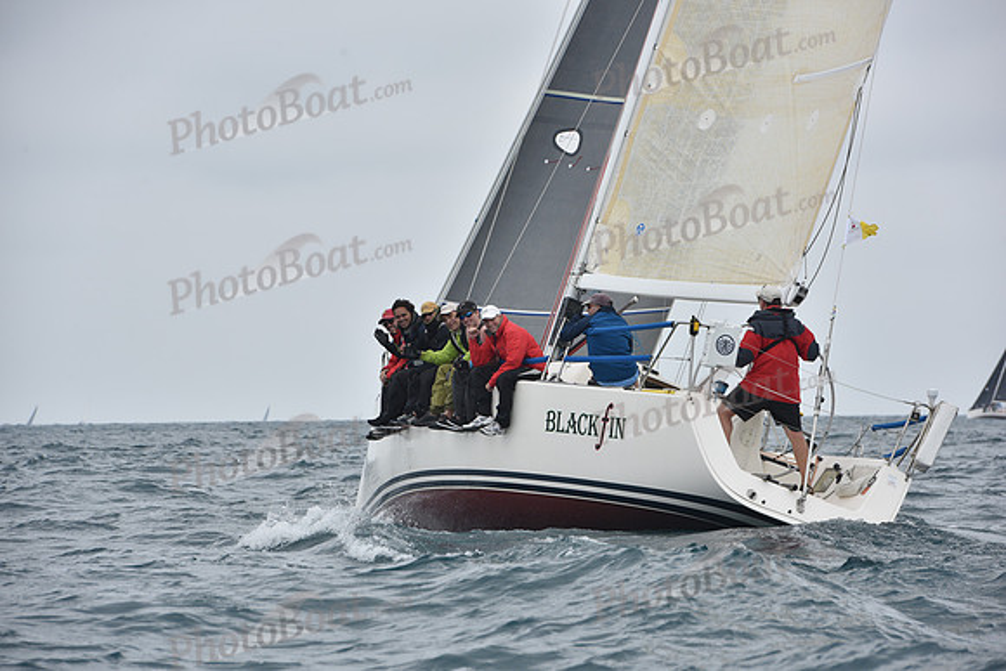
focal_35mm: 200
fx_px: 5590
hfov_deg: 10.3
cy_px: 336
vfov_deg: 6.9
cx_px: 503
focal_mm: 200
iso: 250
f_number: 9
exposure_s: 1/800
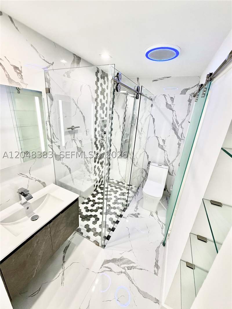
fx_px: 125
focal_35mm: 14
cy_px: 154
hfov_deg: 85.7
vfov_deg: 102.1
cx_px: 116
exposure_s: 1/120
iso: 250
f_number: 2.2
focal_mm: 2.22
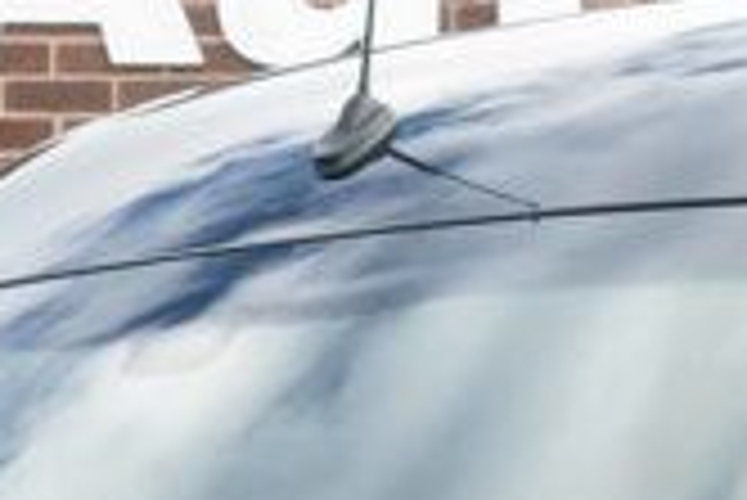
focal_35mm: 173
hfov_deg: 11.8
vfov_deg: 7.4
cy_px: 1205
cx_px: 540
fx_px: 3593
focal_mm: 28
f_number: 4
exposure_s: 1/320
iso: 160
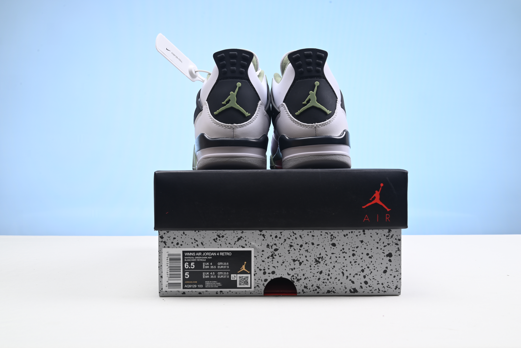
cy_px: 174
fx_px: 521
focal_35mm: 36
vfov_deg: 36.9
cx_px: 260
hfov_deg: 53.1
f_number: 16
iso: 100
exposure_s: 1/2
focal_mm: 36
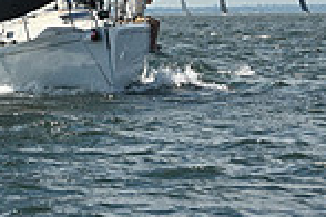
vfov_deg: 3.1
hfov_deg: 4.7
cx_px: -45
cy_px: -401
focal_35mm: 435
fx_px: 3939
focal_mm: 110
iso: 250
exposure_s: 1/1250
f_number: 8
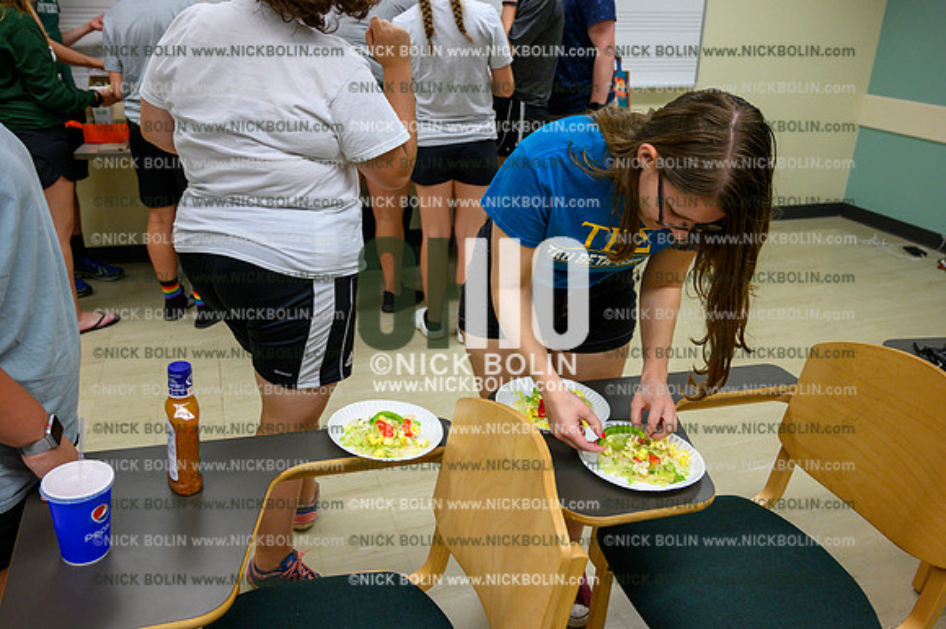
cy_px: 314
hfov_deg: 63.7
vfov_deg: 44.9
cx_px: 473
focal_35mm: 29
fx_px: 762
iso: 1600
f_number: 4.5
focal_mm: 29
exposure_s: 1/250
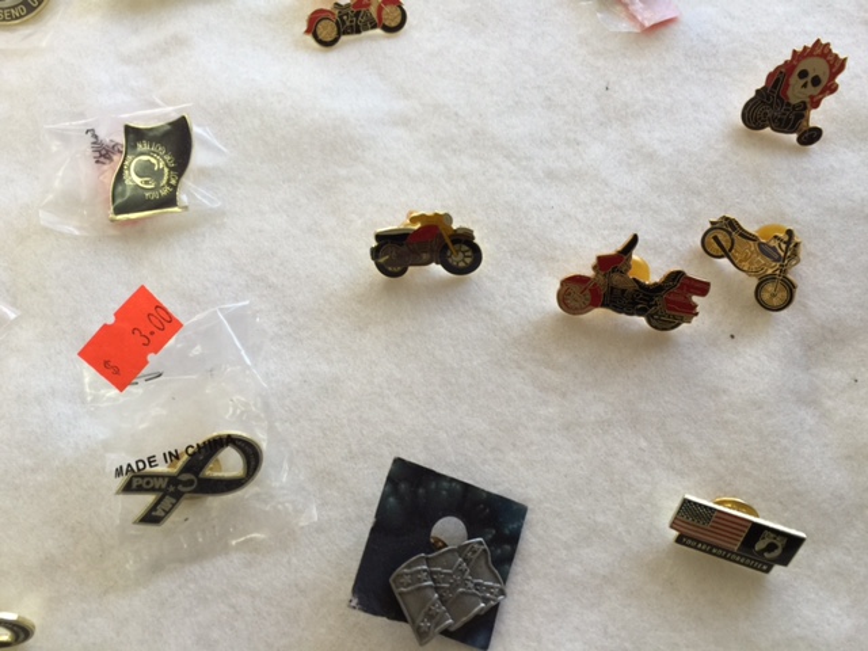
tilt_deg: -69.4
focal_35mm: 29
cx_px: 434
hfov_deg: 61.7
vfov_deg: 48.2
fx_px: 727
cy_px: 326
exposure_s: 1/40
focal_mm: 4.15
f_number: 2.2
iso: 32
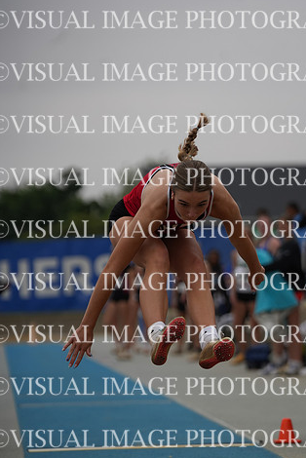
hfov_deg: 6.3
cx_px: 179
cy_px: 255
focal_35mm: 217
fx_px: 2762
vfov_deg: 9.5
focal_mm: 176
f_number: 4
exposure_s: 1/5000
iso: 400
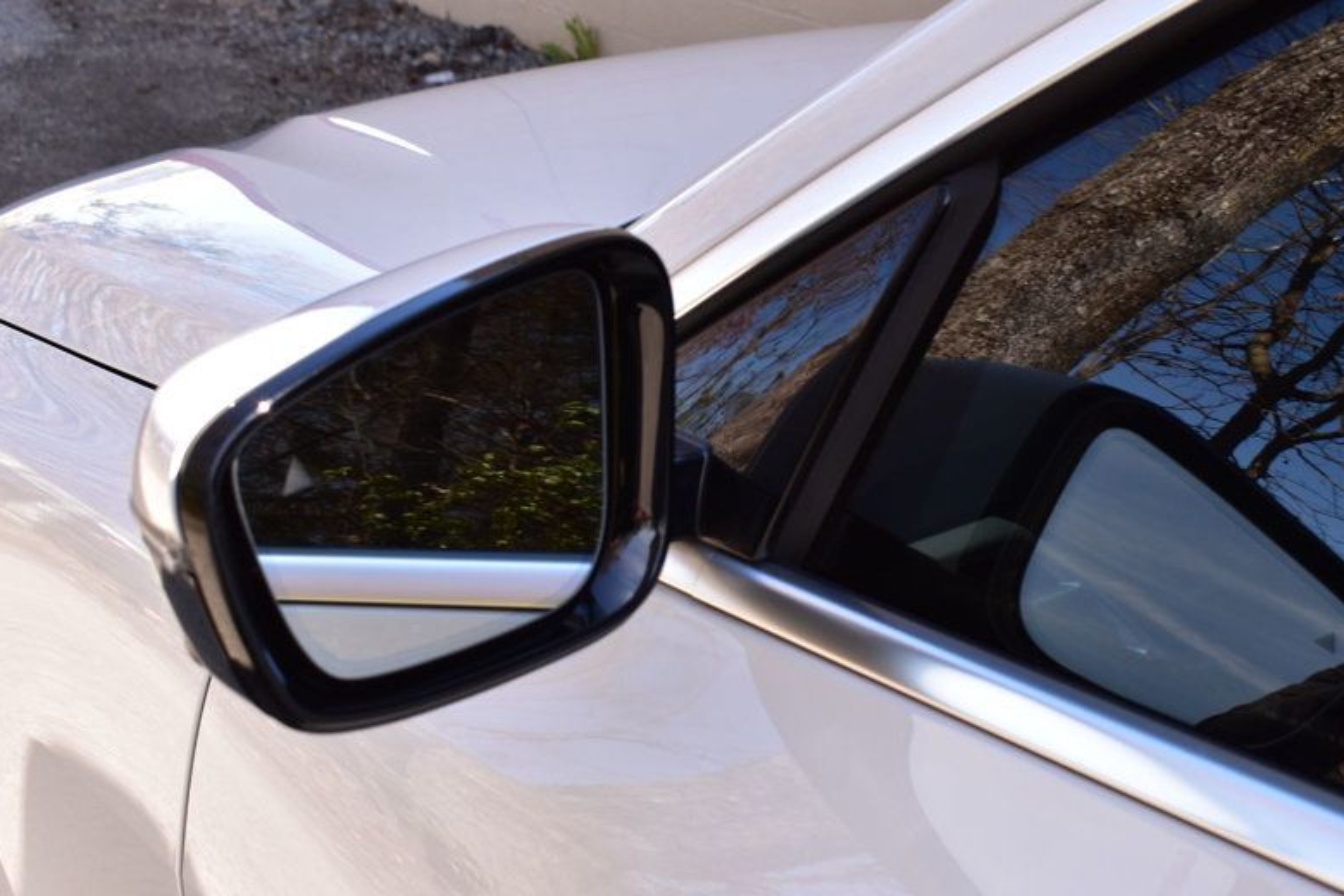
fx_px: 2352
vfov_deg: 21.5
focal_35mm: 63
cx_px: 794
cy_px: 546
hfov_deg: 31.8
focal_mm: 32
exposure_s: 1/160
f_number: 9
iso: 400
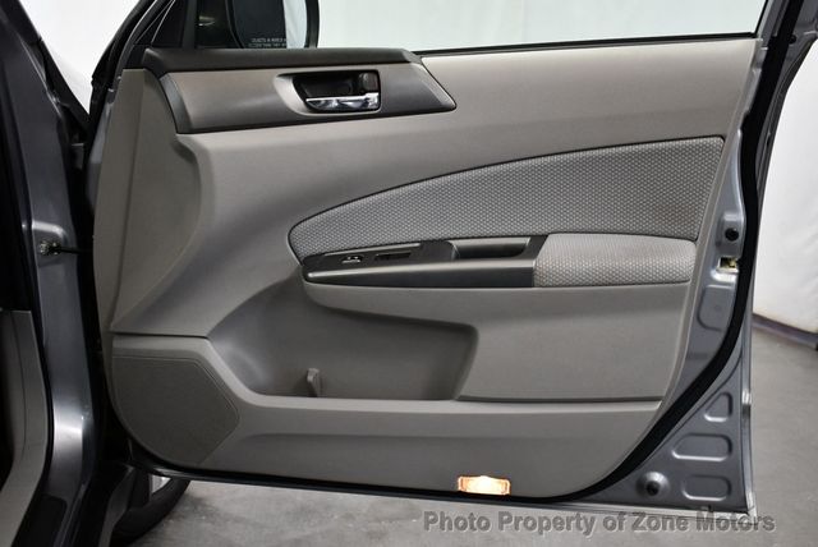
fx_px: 910
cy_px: 274
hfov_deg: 48.4
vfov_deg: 33.5
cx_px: 409
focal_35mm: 40
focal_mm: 20
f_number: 3.5
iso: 1250
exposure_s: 1/125
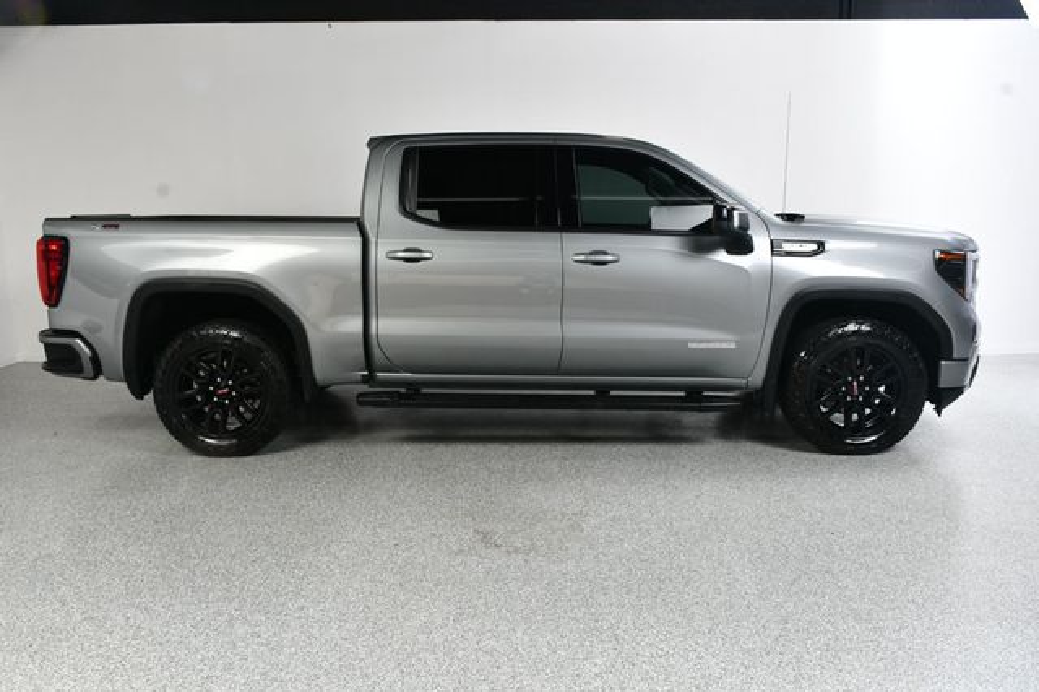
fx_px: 865
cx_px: 520
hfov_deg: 62.0
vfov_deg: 43.6
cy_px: 346
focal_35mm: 30
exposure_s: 1/160
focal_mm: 20
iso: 100
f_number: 10
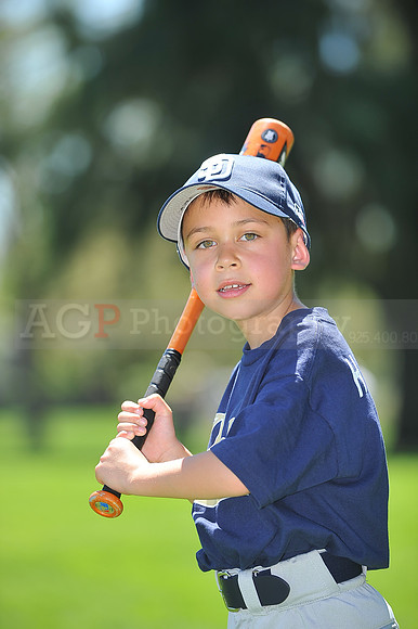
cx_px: 209
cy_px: 314
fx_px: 3487
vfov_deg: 10.3
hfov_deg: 6.9
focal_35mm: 200
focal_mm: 200
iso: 200
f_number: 4.5
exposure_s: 1/500
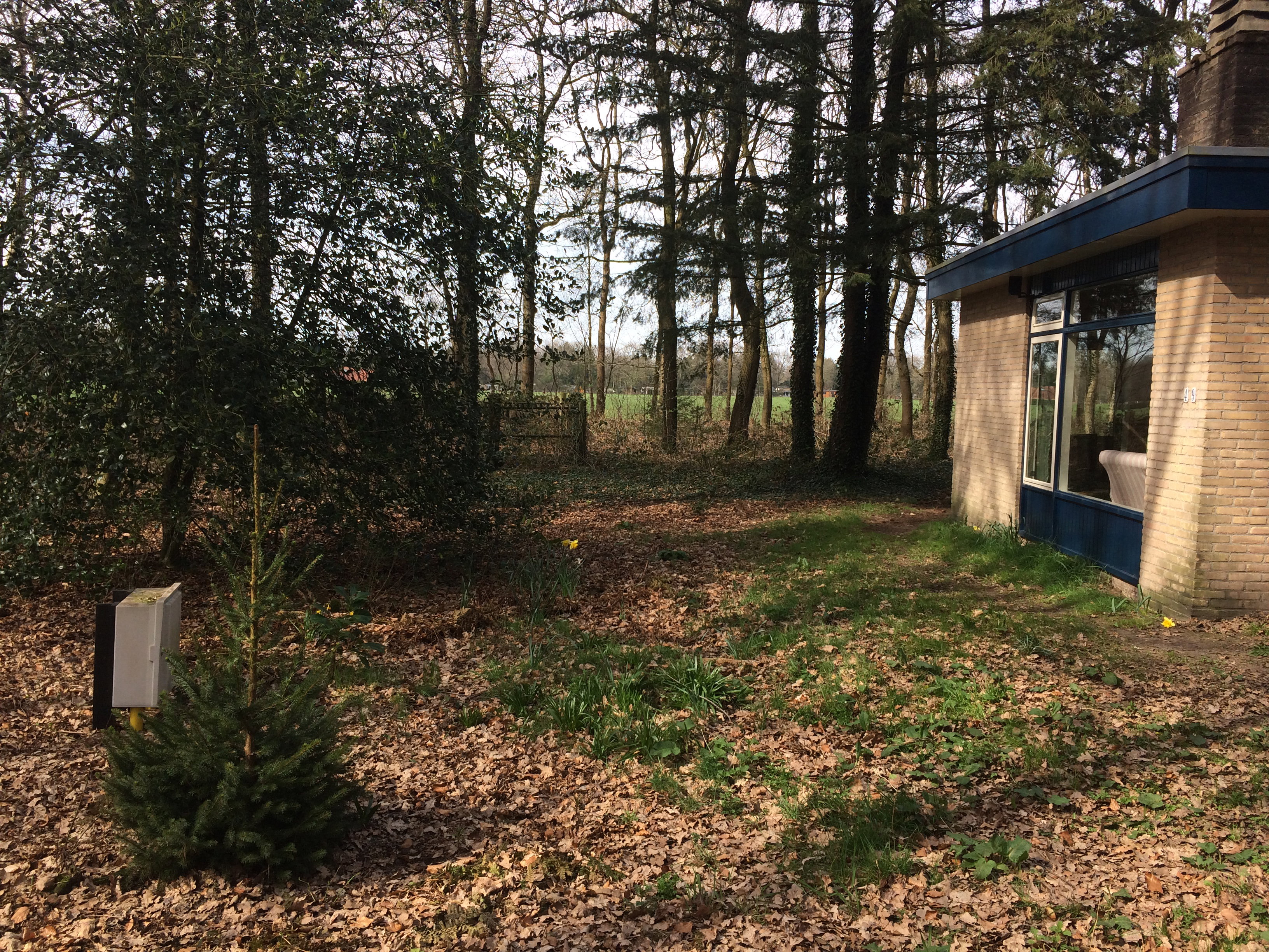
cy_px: 476
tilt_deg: -4.2
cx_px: 634
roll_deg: -0.7
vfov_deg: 48.2
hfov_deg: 61.7
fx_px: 1063
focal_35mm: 29
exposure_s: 1/695
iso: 32
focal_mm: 4.15
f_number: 2.2
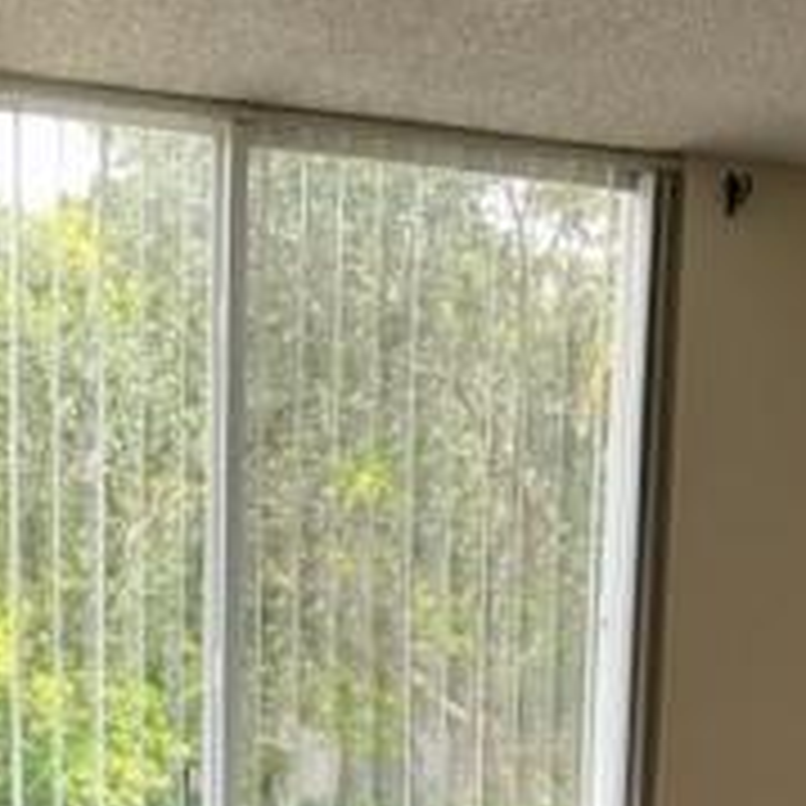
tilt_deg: -7.3
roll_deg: -1.2
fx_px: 2160
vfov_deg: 19.8
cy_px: 991
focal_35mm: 82
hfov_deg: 21.0
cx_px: 572
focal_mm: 5.7
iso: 32
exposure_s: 1/120
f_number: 1.5
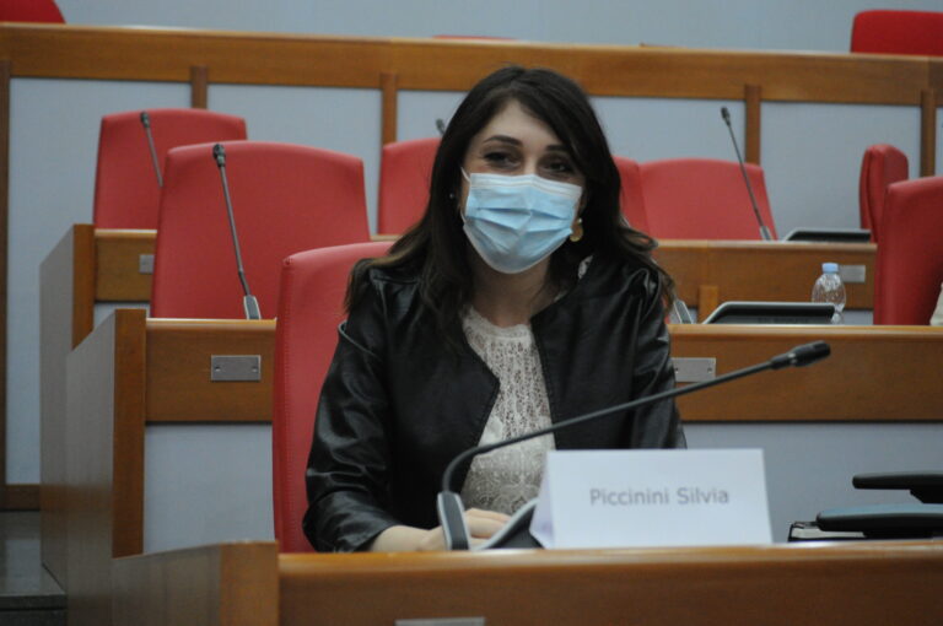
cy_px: 313
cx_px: 472
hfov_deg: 24.6
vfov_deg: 16.5
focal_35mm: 82
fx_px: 2158
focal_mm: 55
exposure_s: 1/60
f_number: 4.2
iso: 2200
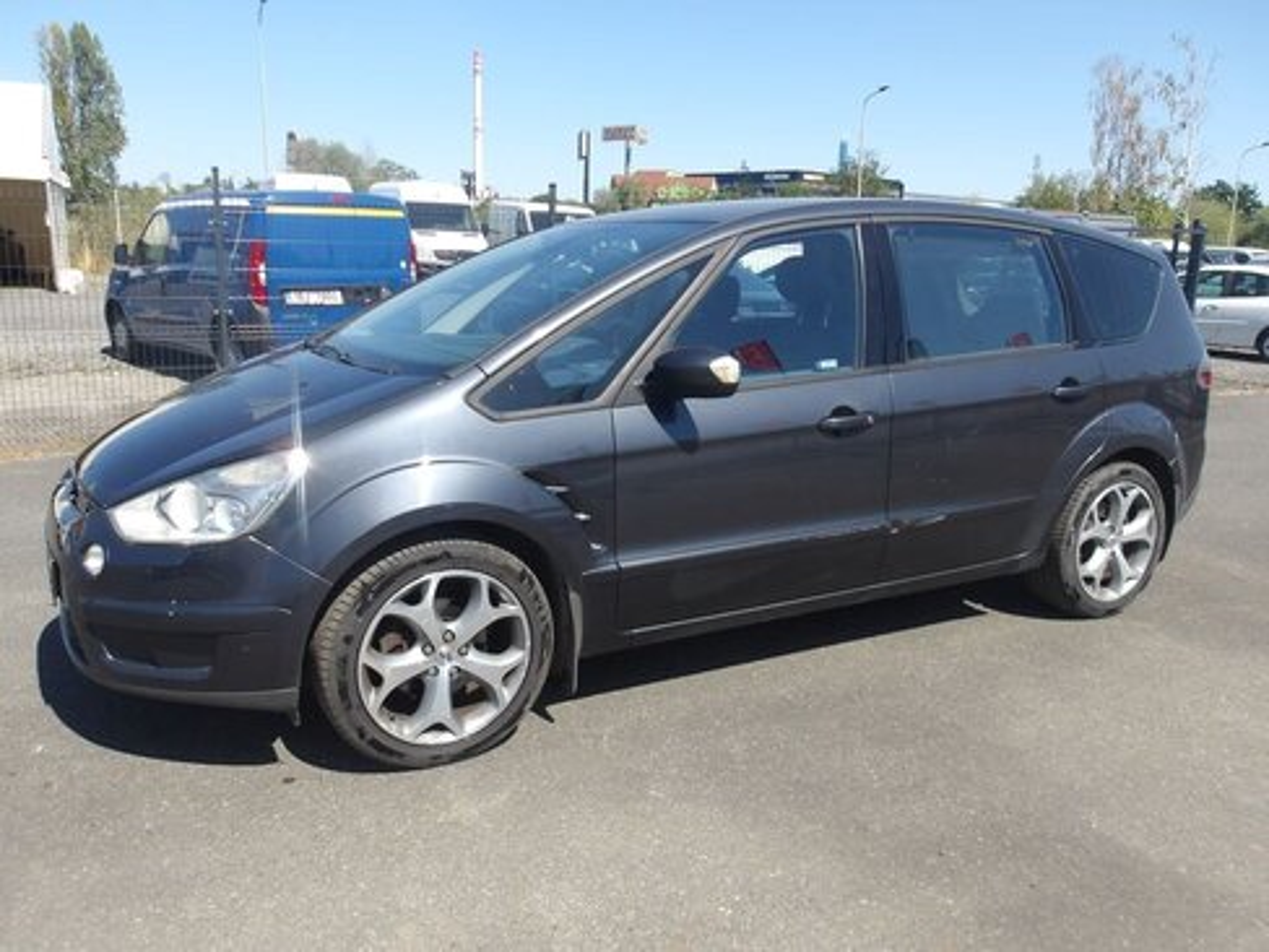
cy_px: 476
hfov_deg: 65.3
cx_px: 634
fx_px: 990
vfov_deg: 51.4
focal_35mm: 27
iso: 100
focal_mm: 4.9
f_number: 3
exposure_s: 1/962
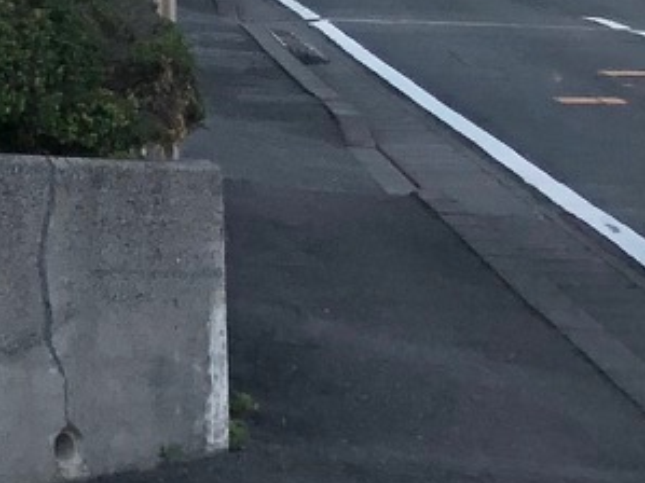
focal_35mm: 189
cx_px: -1370
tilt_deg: +8.6
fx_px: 3520
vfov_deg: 7.5
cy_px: -496
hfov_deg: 8.5
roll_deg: -2.8
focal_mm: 3.99
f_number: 1.8
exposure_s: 1/397
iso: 20
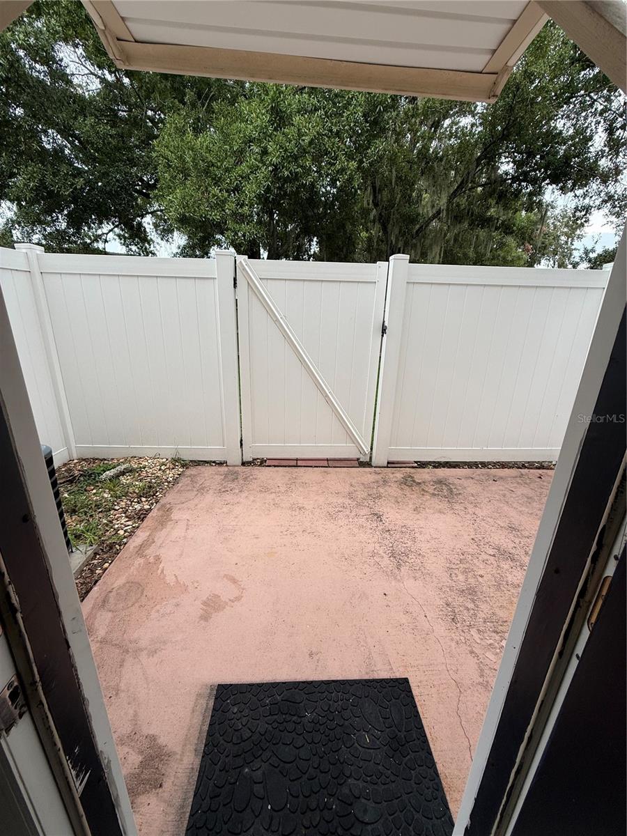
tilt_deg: -18.4
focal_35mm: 14
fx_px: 338
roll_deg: -2.6
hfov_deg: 85.7
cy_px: 418
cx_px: 314
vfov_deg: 102.1
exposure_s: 1/374
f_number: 2.2
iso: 50
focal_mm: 2.22
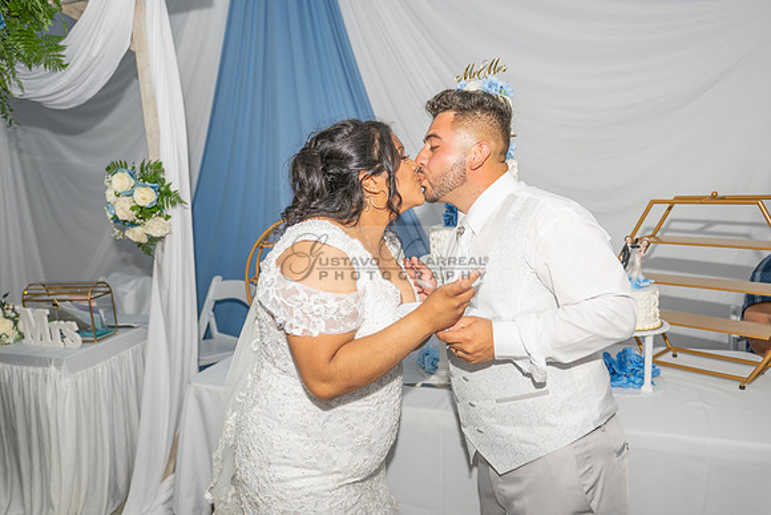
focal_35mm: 28
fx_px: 595
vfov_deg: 46.7
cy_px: 284
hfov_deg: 65.9
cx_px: 380
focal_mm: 24
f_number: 3.5
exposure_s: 1/125
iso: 250
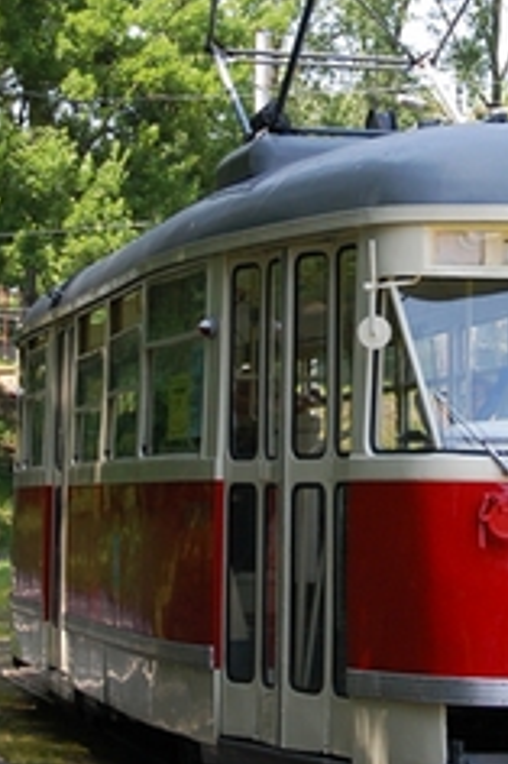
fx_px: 2825
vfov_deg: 15.4
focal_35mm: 133
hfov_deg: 10.3
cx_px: 369
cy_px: 275
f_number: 4.5
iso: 400
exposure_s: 1/640
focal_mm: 35
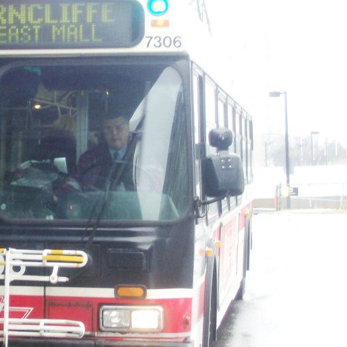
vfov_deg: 14.2
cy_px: 179
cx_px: 7
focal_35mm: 123
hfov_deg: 14.0
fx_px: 1395
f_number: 3.8
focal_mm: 11.6
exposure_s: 1/43.9
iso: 160
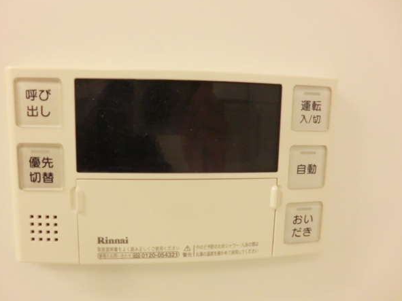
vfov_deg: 53.0
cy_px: 154
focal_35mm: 26
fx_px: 302
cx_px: 193
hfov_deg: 67.3
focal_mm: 4.3
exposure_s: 1/50
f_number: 3.2
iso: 800
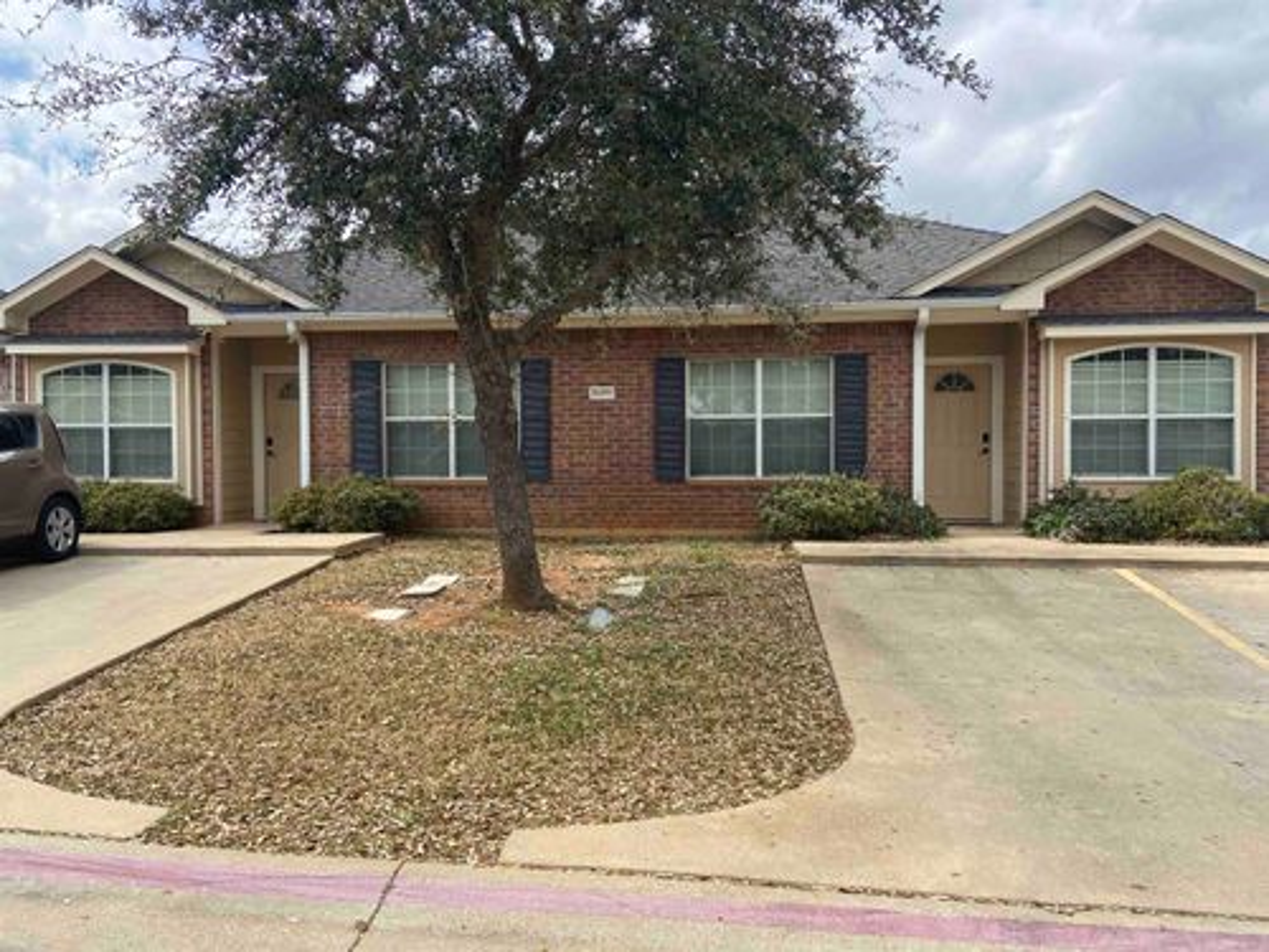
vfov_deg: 53.1
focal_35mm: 26
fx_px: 953
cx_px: 634
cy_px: 476
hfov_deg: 67.3
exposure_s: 1/1484
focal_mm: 4.25
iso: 32
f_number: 1.8
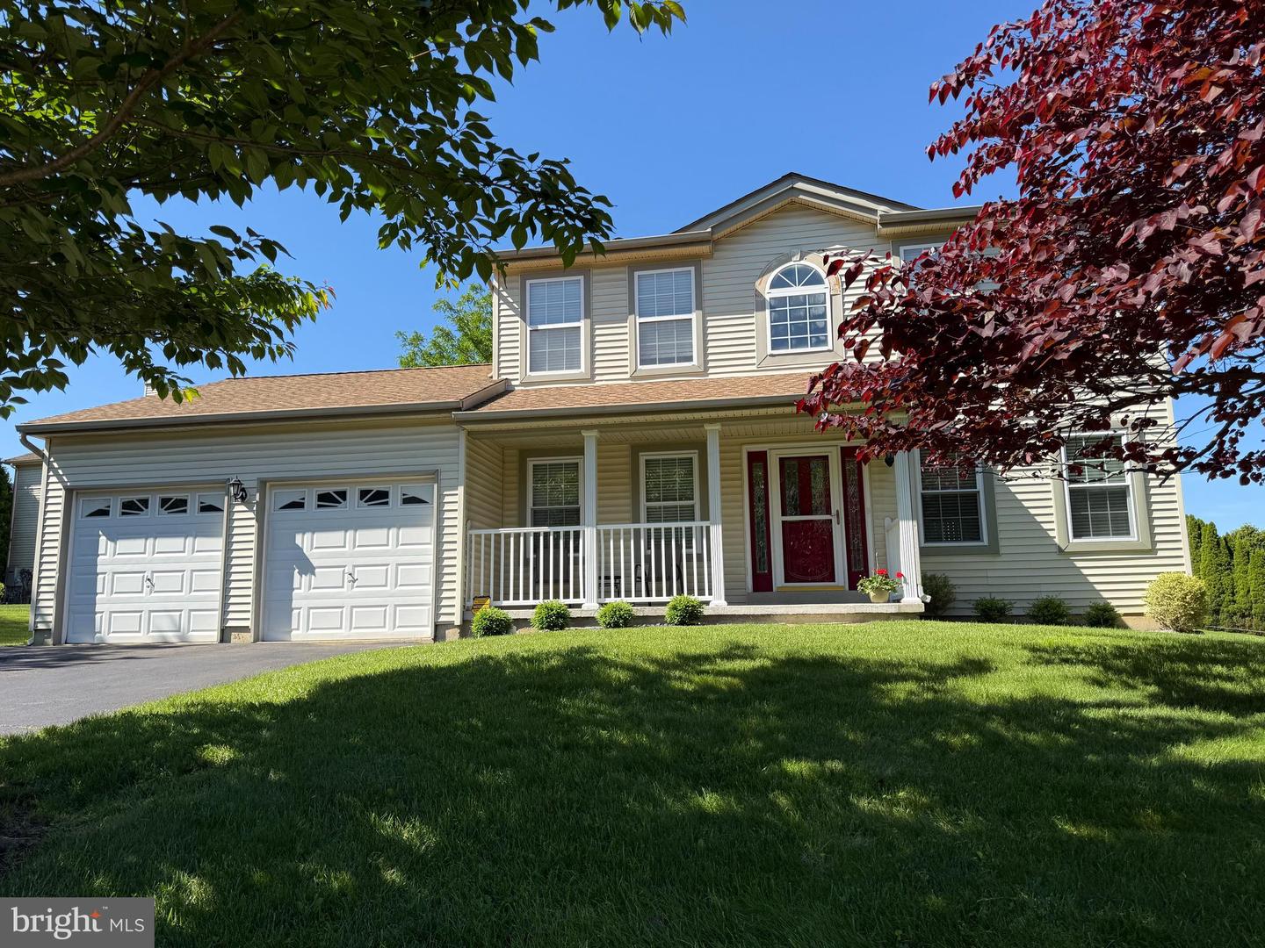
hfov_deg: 71.6
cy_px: 474
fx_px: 877
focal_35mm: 24
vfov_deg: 56.8
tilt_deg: +10.4
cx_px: 632
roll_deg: +0.7
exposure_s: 1/2611
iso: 80
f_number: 1.78
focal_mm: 6.76
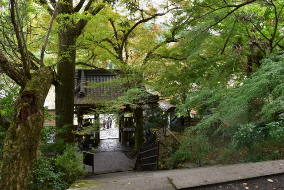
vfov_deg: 43.6
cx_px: 142
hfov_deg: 61.9
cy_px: 95
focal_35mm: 30
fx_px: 237
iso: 400
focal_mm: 20
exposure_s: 1/20
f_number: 6.3
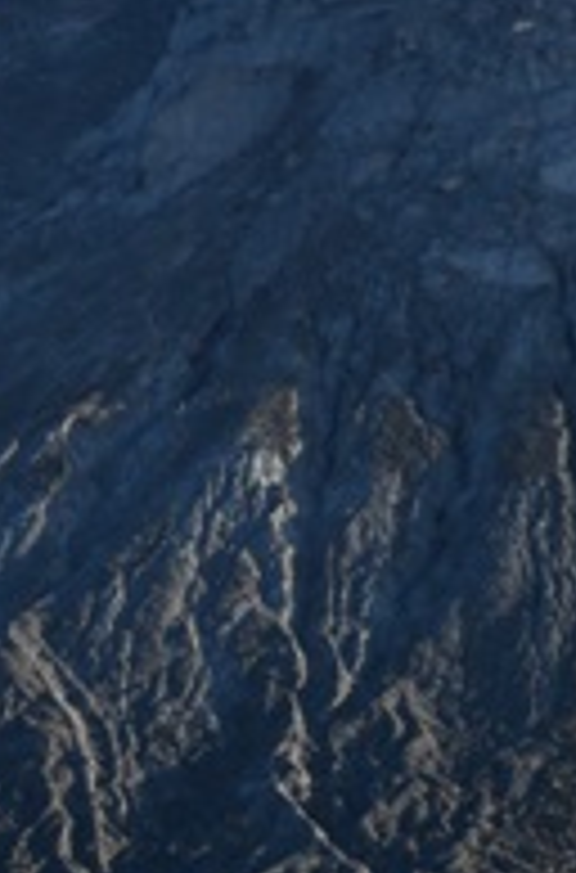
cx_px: -166
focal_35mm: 124
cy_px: 770
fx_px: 2997
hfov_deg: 10.7
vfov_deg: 16.4
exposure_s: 1/2000
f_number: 4.5
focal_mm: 20
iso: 200
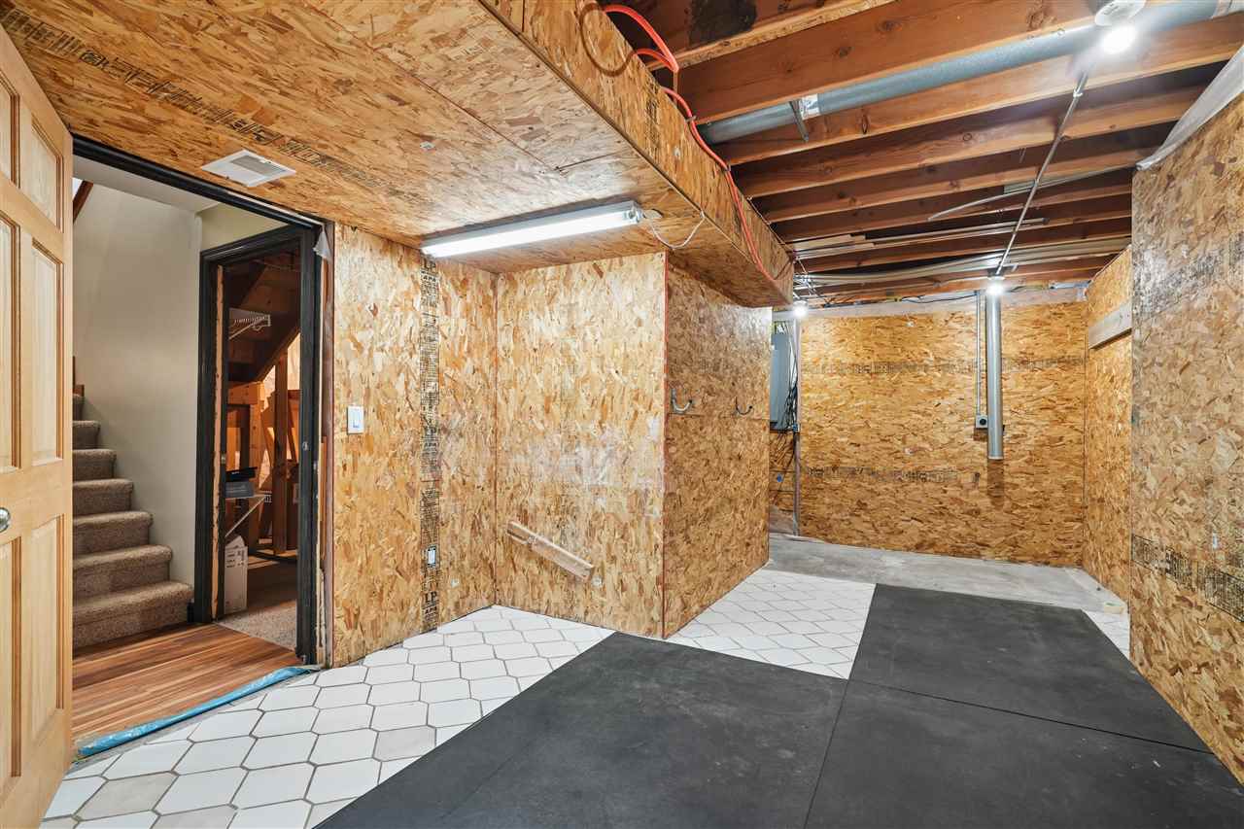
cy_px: 414
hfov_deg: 96.7
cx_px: 622
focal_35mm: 16
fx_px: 553
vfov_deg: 73.7
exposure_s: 1/3.33
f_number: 10
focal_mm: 16
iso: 400
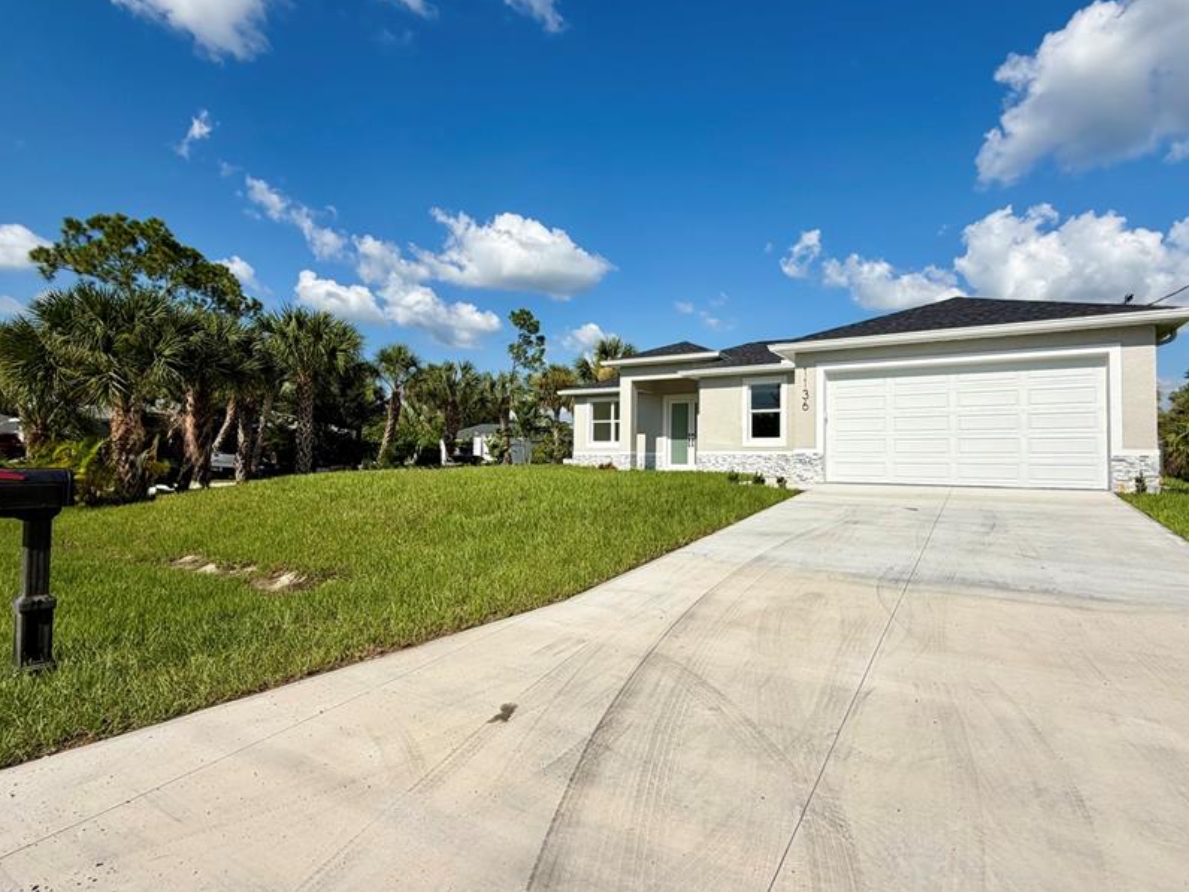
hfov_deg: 87.7
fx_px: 618
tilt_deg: +1.7
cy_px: 439
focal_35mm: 18
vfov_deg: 71.6
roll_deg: -0.4
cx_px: 623
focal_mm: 2.22
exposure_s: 1/1613
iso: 20
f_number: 2.2
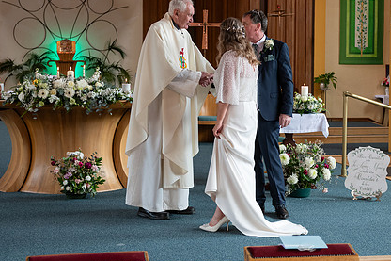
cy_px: 94
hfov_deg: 30.1
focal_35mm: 67
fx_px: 727
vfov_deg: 20.2
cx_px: 204
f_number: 3.5
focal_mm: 48
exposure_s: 1/160
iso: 640
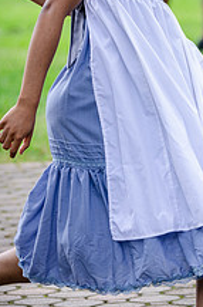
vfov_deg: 4.1
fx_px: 4249
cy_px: 108
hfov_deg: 2.7
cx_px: 159
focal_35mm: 500
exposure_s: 1/640
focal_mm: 160
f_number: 4
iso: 400
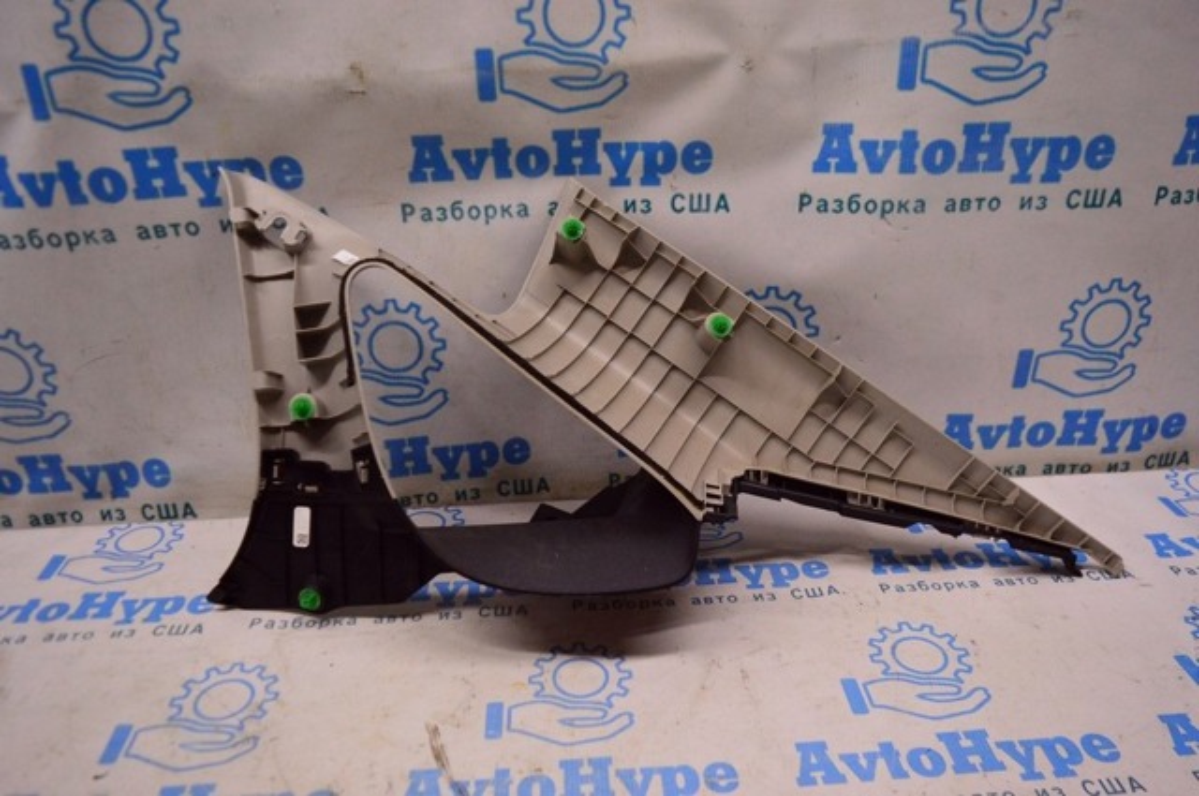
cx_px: 600
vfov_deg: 47.8
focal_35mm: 27
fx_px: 898
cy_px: 398
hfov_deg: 67.4
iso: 1600
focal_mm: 18
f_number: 4
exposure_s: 1/400
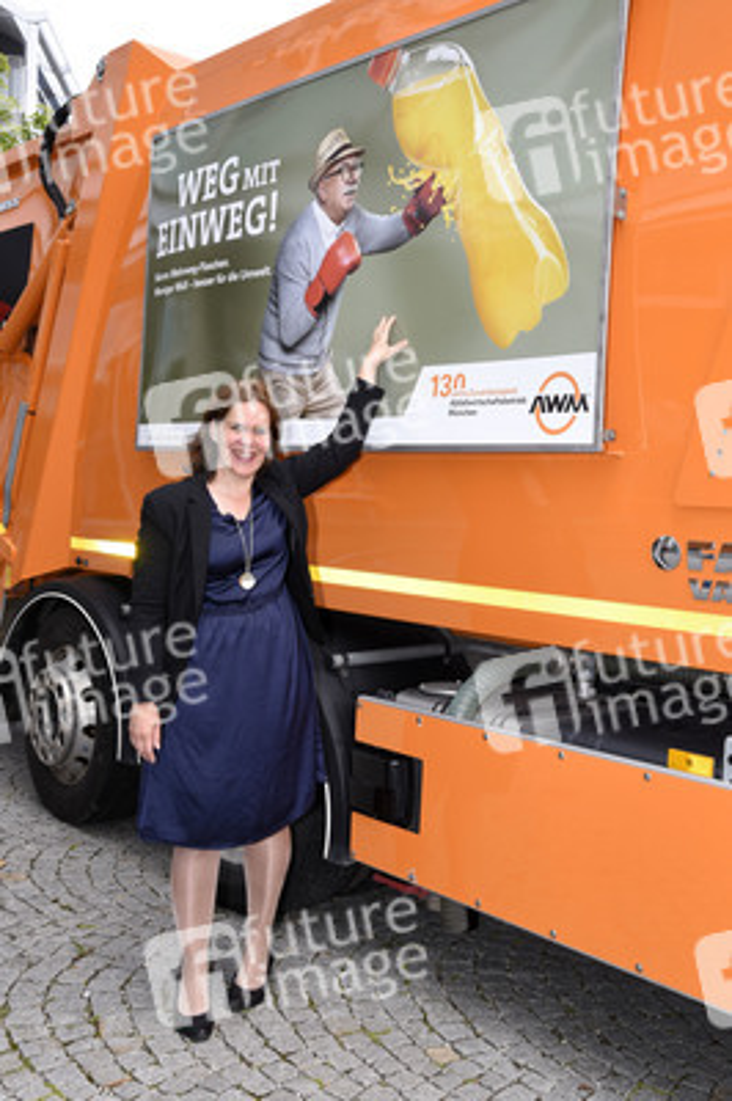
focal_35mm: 32
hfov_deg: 41.0
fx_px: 978
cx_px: 366
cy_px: 550
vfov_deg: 58.8
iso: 400
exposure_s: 1/160
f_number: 8
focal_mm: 32
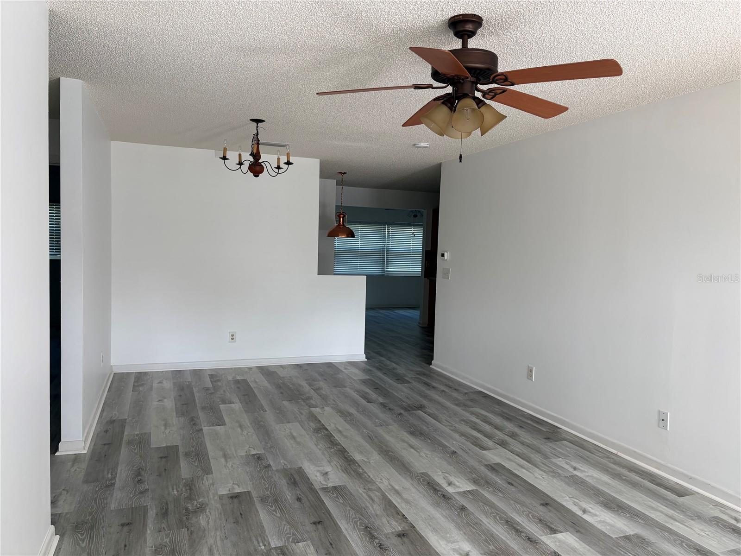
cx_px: 370
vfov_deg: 53.1
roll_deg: -1.2
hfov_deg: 67.3
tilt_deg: -3.5
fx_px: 557
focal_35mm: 26
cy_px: 278
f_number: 1.6
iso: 64
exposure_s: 1/121
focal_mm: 5.96
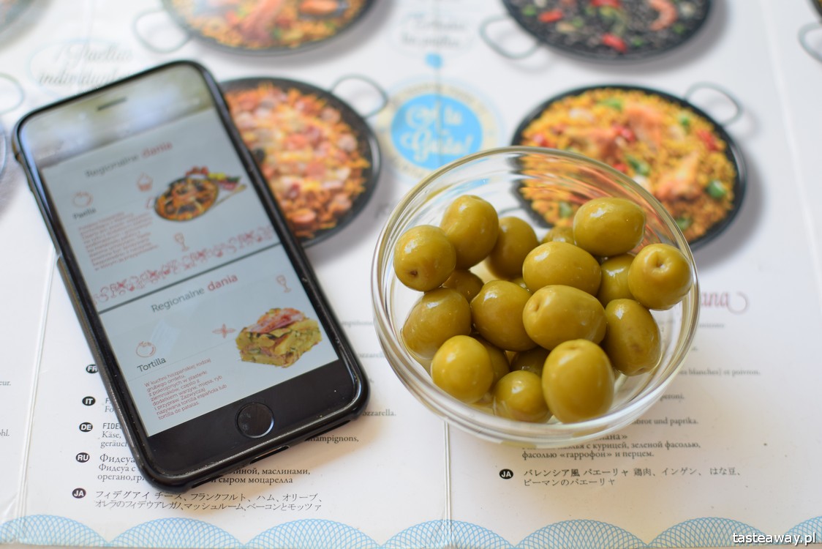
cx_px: 411
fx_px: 1199
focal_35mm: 52
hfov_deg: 37.8
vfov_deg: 25.8
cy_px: 274
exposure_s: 1/125
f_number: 3.2
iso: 100
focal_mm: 35
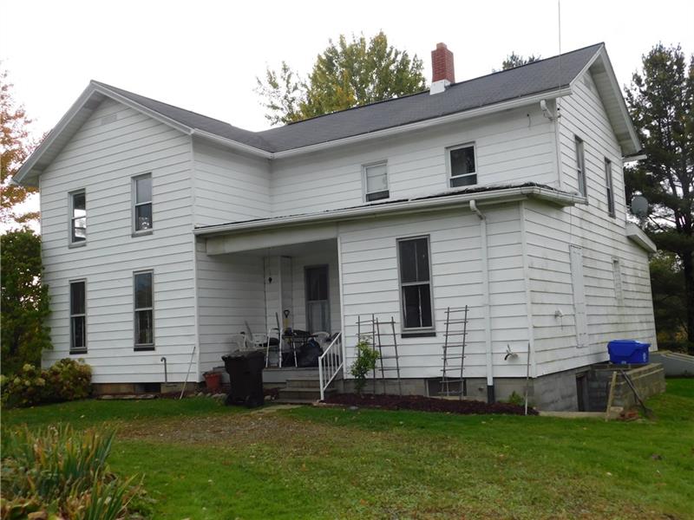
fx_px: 722
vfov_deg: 39.7
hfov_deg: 51.4
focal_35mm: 36
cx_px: 347
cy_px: 260
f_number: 3.5
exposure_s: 1/640
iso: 125
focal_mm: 6.3
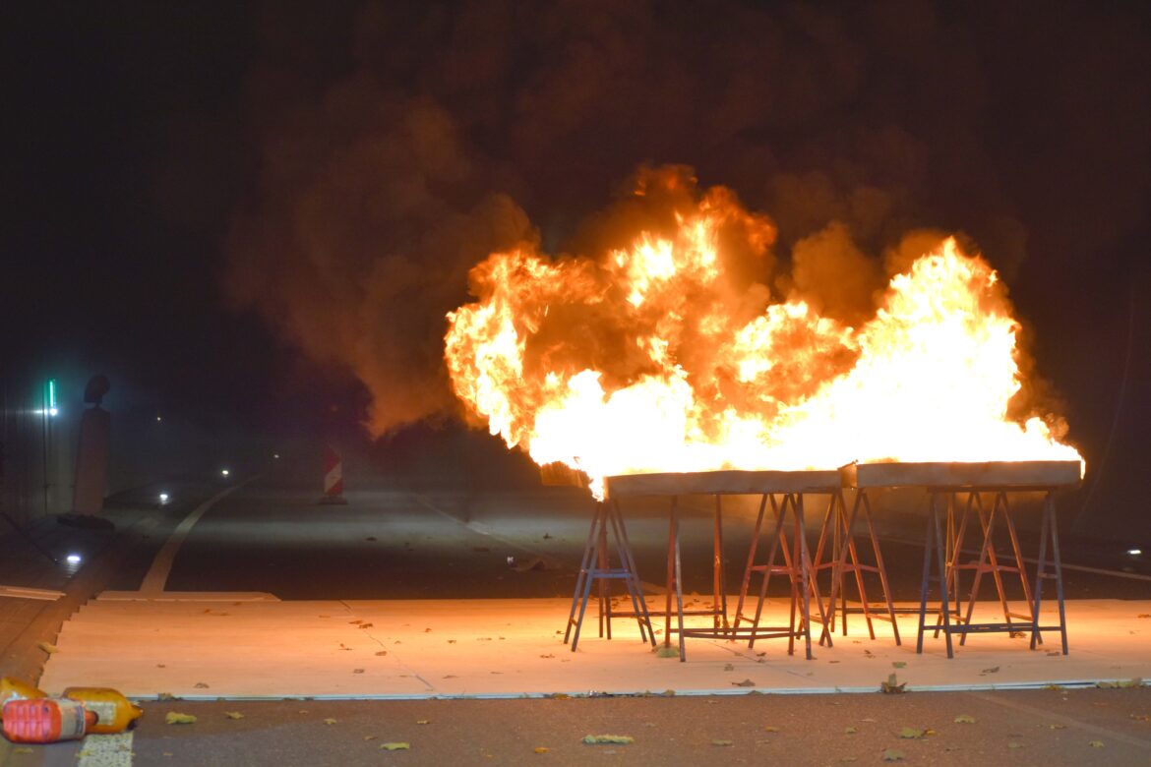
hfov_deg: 19.5
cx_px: 576
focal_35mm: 105
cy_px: 384
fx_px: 3357
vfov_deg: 13.0
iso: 400
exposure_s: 1/80
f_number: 4.5
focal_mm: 70
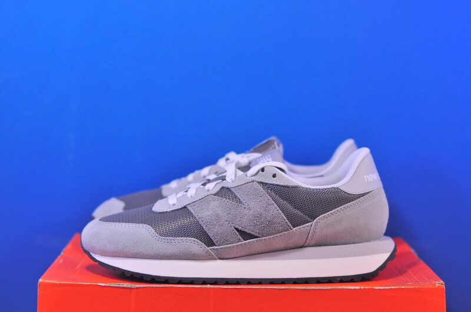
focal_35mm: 75
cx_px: 236
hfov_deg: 27.0
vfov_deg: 18.1
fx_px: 980
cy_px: 156
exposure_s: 1/320
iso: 250
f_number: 2.5
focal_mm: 50
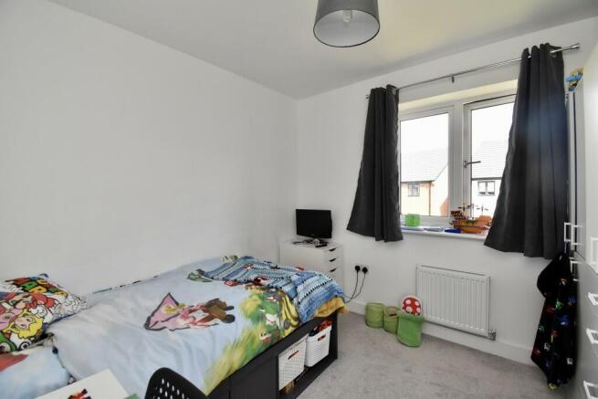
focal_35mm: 15
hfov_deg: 100.4
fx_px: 249
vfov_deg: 77.4
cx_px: 299
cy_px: 200
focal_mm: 10
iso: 800
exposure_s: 1/200
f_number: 7.1
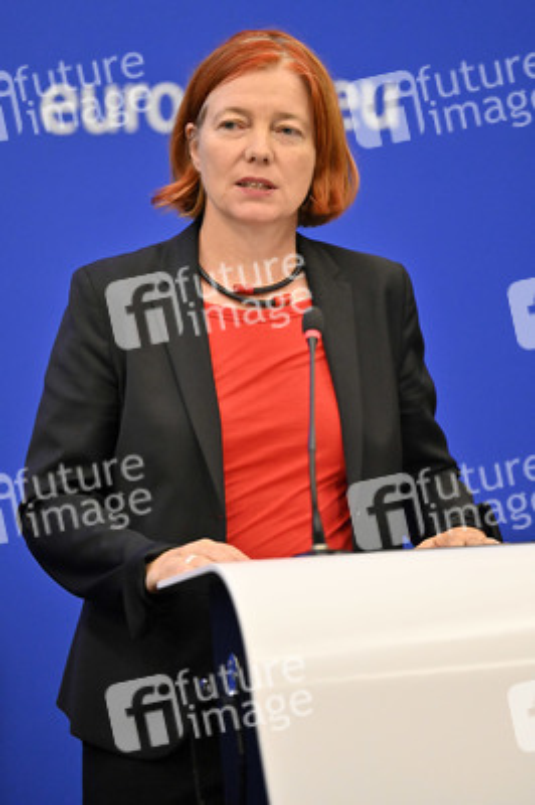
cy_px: 402
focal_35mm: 185
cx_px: 268
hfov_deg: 7.4
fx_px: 4131
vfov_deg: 11.1
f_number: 2.8
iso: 5000
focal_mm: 185
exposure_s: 1/800
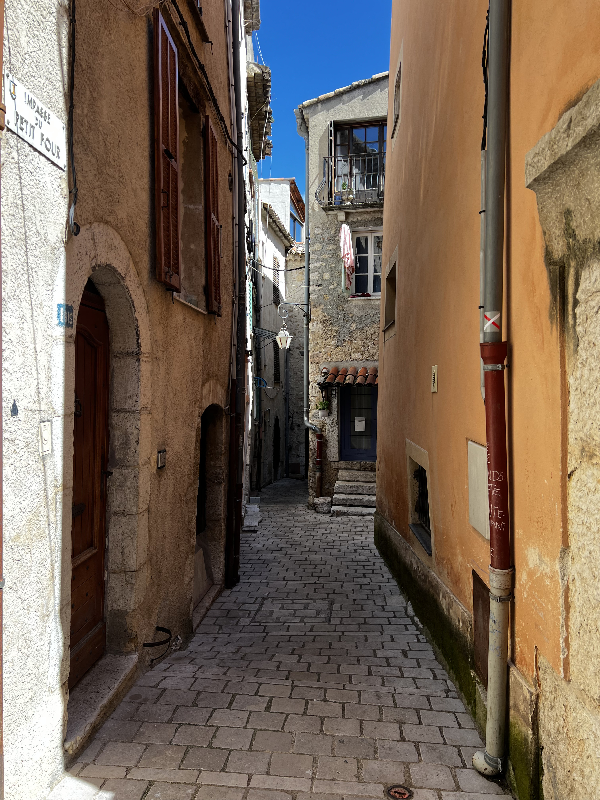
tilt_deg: -1.9
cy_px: 400
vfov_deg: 67.3
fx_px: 601
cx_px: 300
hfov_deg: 53.1
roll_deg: -0.5
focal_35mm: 26
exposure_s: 1/591
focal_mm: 5.7
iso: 50
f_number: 1.5
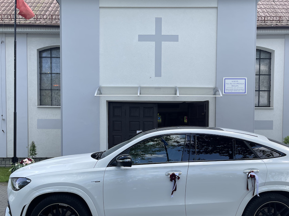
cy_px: 141
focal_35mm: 35
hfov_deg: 52.6
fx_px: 292
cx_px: 154
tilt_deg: -2.1
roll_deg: -0.4
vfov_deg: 40.3
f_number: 1.6
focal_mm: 5.1
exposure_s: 1/1003
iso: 32
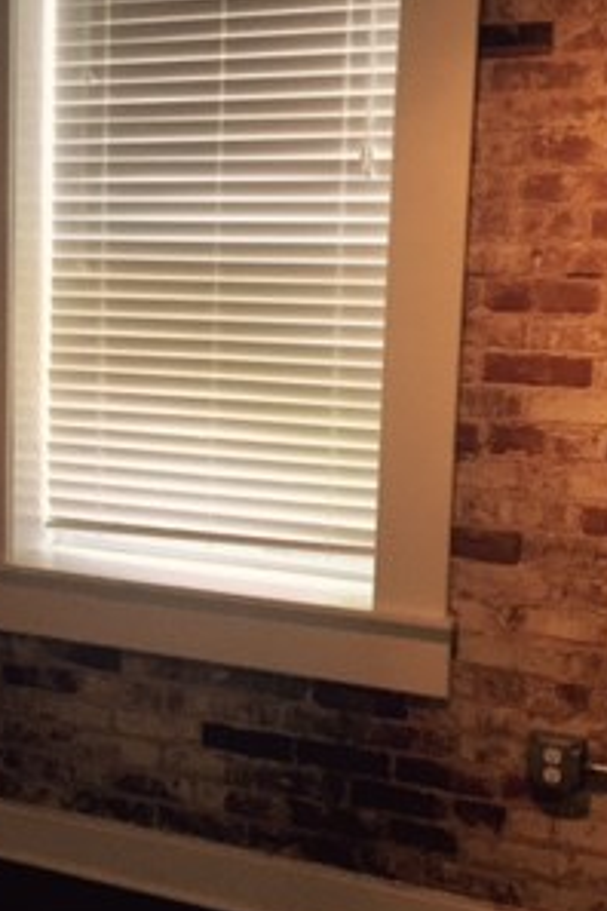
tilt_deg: -7.3
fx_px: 1644
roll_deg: +0.0
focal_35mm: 65
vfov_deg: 30.9
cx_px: 3
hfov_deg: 20.3
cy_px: 414
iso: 100
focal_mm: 4.15
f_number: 2.2
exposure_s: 1/30
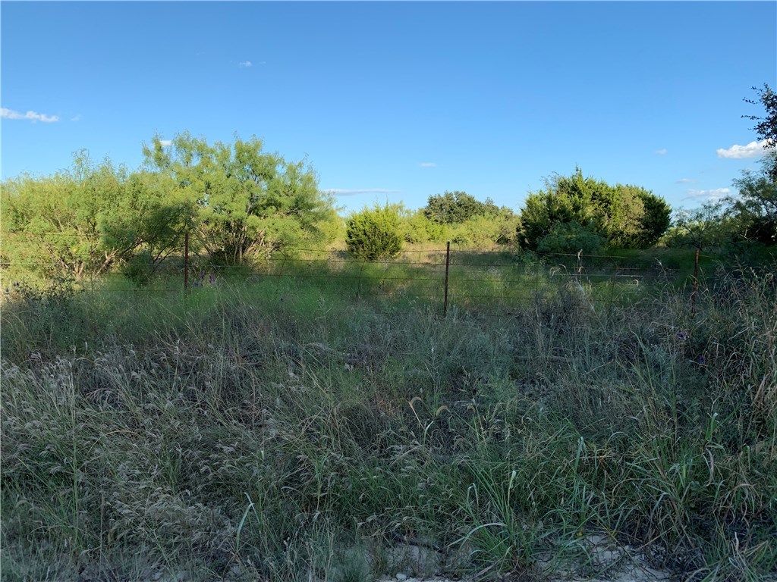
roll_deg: +3.1
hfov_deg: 67.3
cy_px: 291
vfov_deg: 53.1
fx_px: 584
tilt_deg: -7.4
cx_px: 388
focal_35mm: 26
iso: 25
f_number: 1.8
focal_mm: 4.25
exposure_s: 1/1111
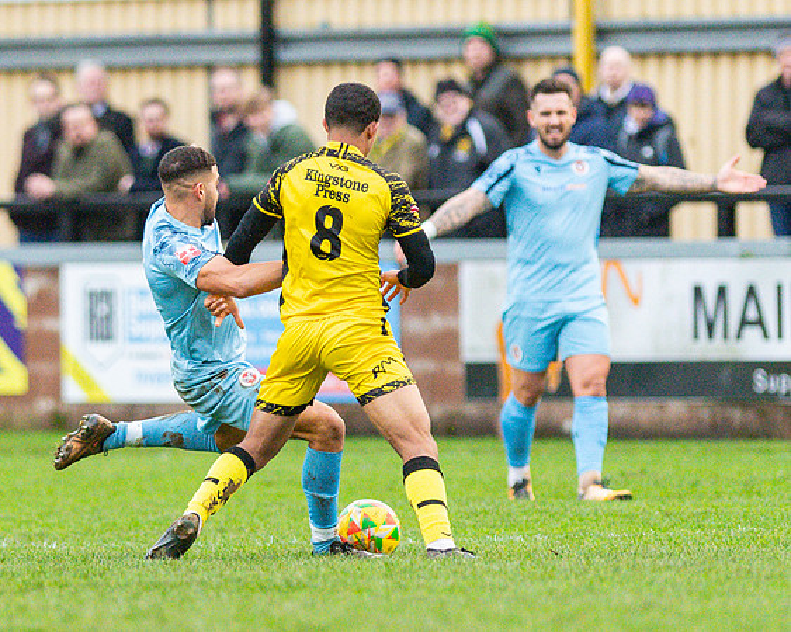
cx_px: 172
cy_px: 317
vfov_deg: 2.0
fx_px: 18114
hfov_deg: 2.5
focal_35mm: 774
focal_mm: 300
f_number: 2.8
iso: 4000
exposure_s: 1/2000
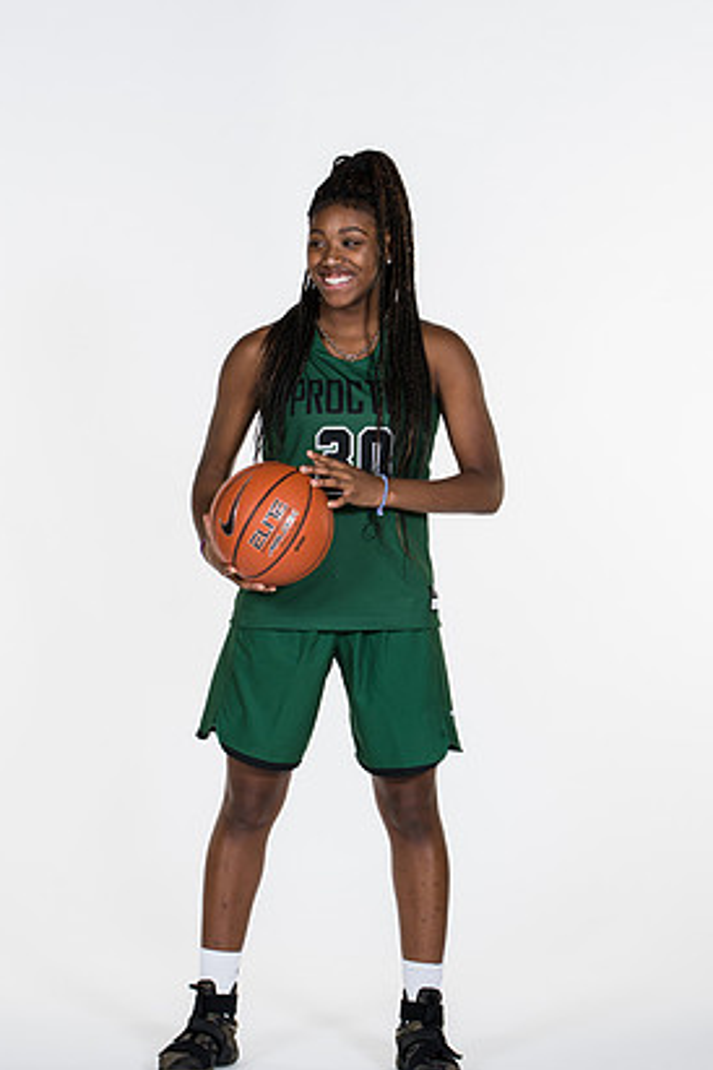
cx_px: 354
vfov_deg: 17.8
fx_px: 3416
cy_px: 583
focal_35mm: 115
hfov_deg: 11.9
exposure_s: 1/160
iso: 200
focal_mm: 70
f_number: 6.3
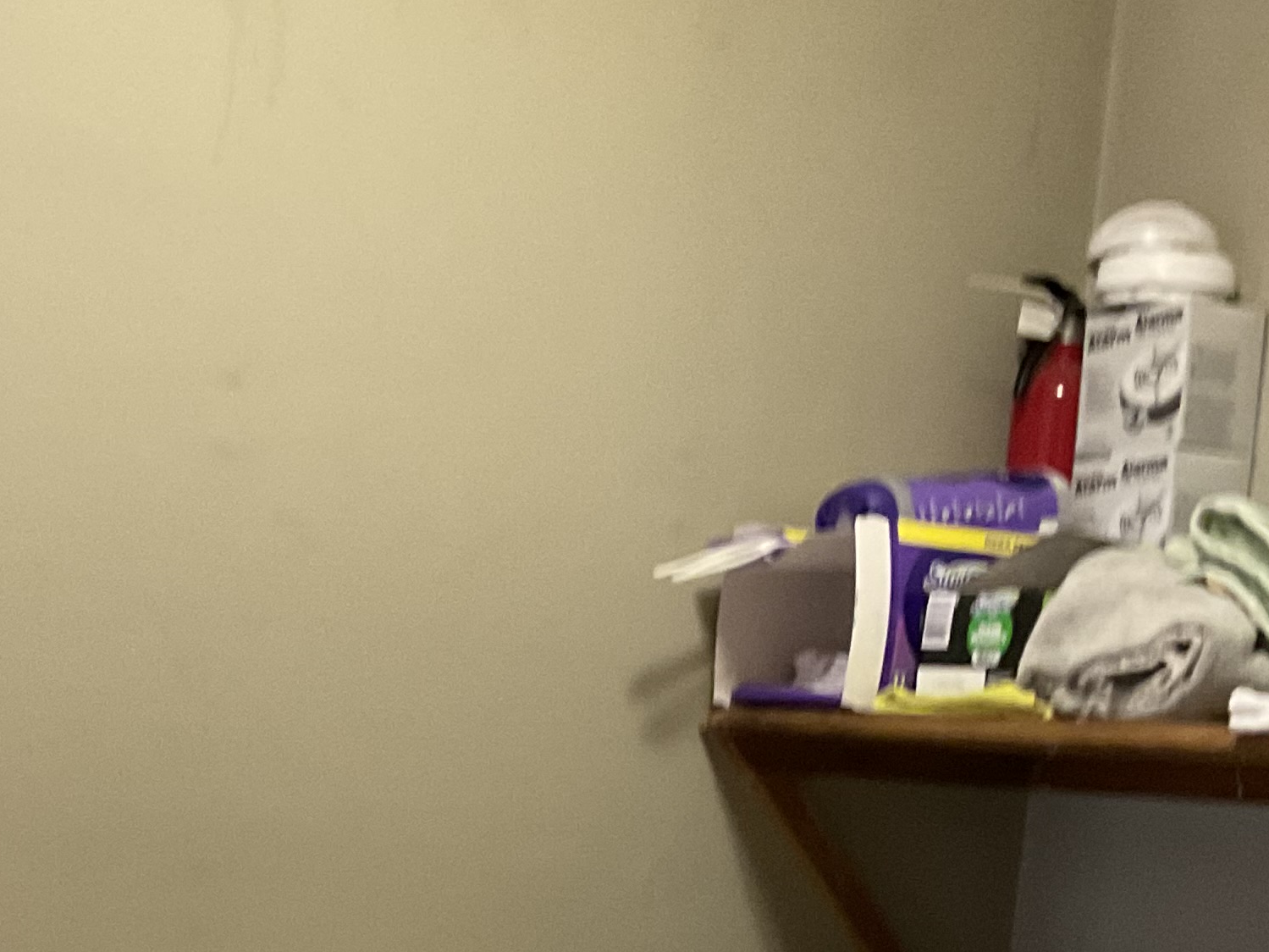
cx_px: 428
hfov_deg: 24.9
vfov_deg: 18.0
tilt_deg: -7.0
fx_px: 2859
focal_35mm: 78
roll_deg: -4.6
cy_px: 1109
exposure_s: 1/30
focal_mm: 3
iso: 320
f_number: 1.8
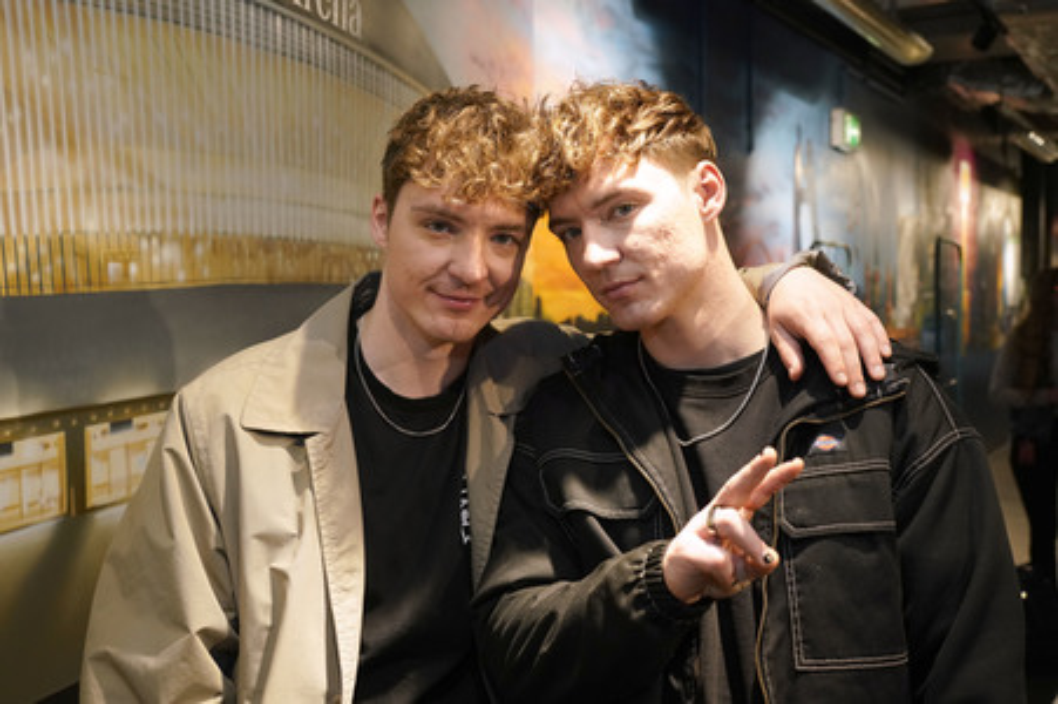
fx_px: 1087
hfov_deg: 51.9
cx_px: 529
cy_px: 352
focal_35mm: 37
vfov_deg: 35.9
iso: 2000
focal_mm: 37
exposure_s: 1/250
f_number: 4.5
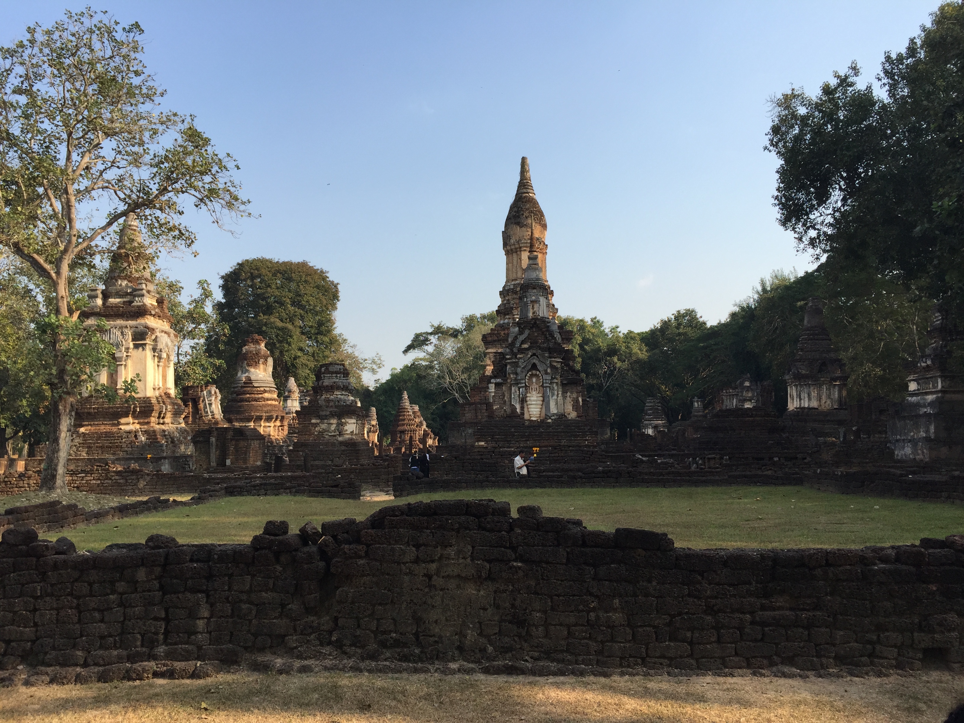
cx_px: 482
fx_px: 808
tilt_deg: +5.5
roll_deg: +0.0
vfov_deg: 48.2
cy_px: 362
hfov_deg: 61.7
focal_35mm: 29
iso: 32
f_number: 2.2
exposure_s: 1/942
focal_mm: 4.15
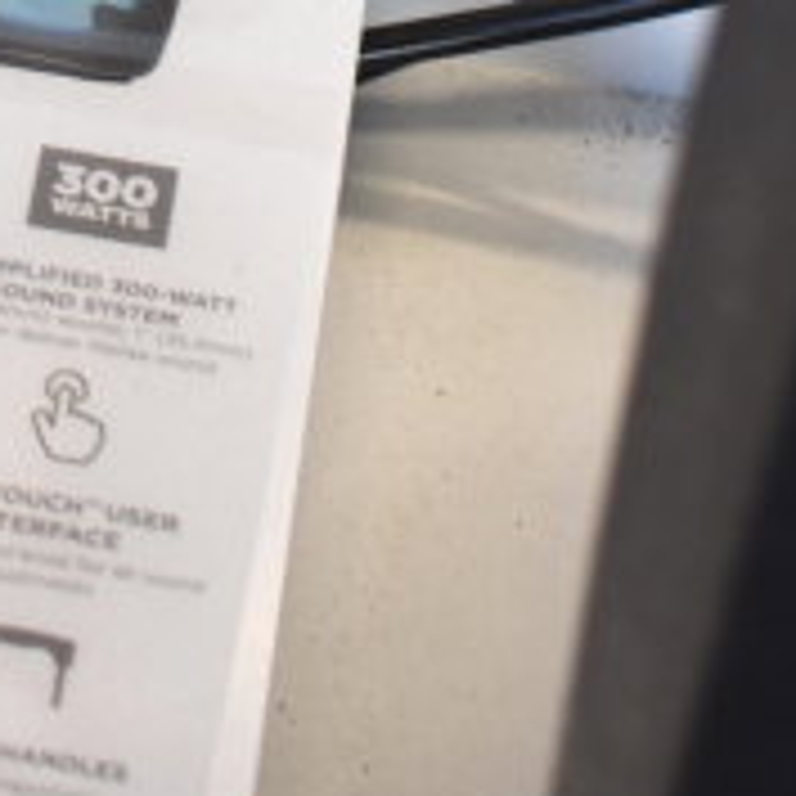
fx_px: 4298
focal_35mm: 165
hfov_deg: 10.5
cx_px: 49
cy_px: -713
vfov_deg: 9.9
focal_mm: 25
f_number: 4
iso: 560
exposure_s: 1/40
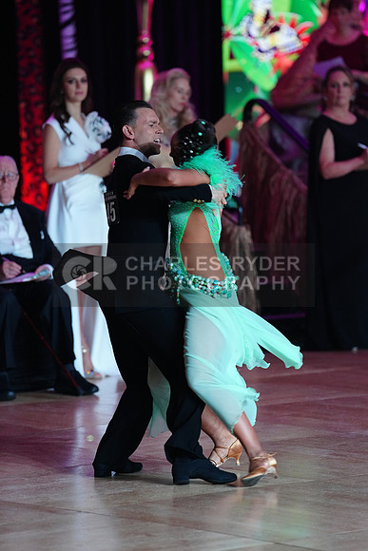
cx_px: 184
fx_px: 3065
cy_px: 276
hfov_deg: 6.9
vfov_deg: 10.3
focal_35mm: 200
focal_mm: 200
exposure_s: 1/320
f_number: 3.5
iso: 2500
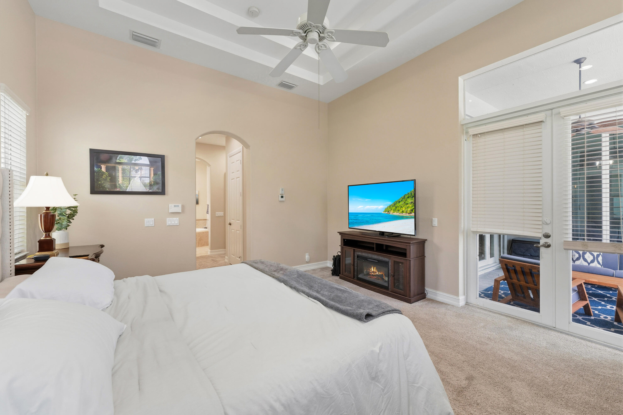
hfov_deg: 104.3
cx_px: 312
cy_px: 208
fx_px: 242
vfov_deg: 81.2
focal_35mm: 14
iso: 250
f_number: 9
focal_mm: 14
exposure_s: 1/3
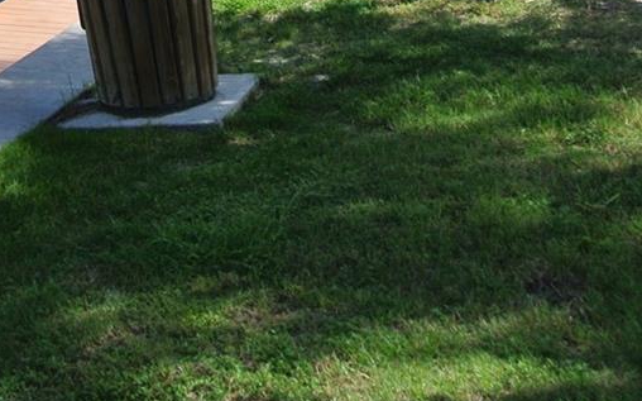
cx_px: 217
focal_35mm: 90
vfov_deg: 13.5
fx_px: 1574
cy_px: -231
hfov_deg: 23.0
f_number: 4.5
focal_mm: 10.7
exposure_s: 1/500
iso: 100
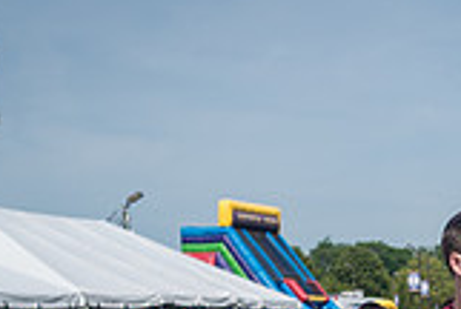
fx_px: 1616
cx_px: 535
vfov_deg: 10.5
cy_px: 491
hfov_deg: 15.7
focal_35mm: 126
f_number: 4
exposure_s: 1/2500
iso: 200
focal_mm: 35
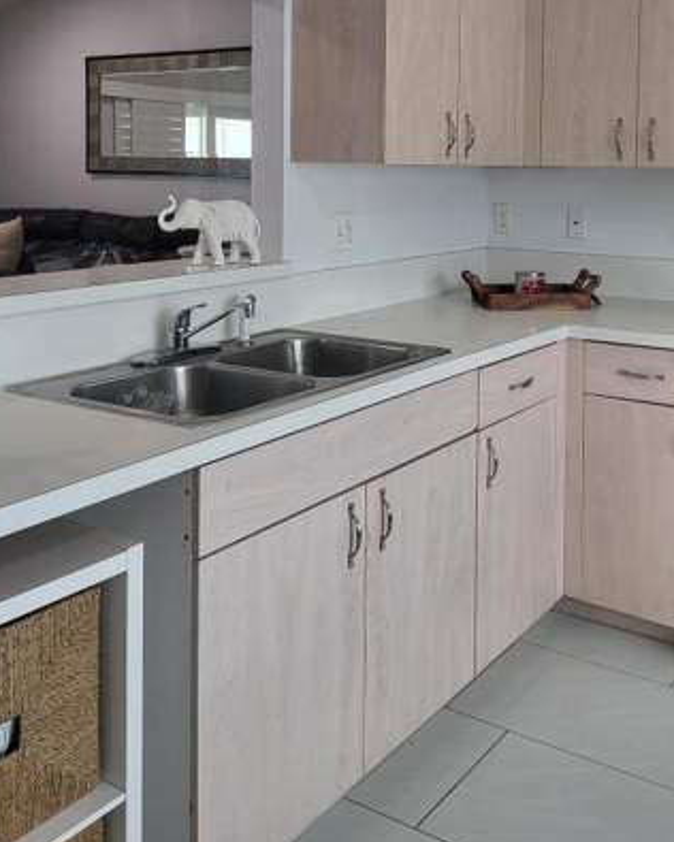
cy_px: 203
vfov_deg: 46.1
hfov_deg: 38.7
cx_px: 454
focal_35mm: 38
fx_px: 948
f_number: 1.8
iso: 160
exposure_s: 1/120
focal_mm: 5
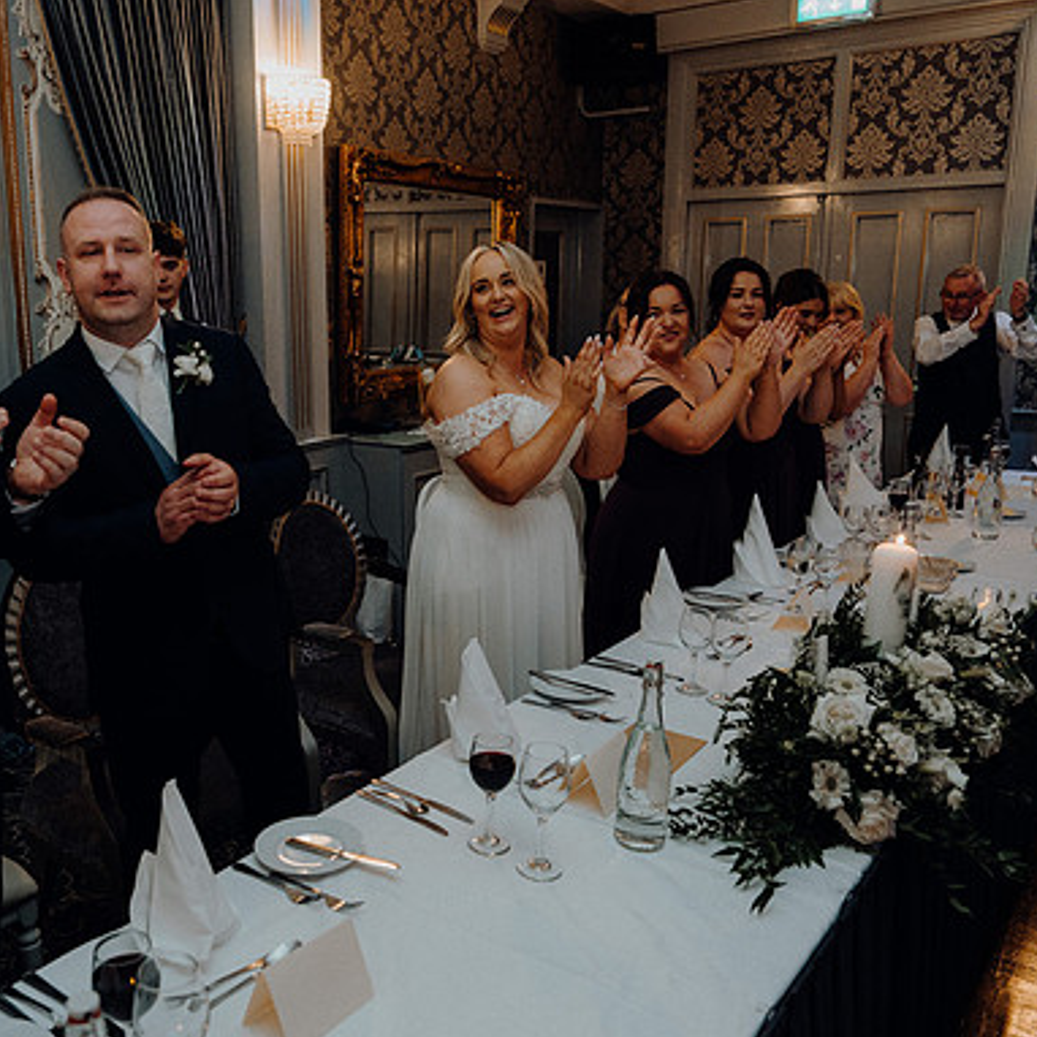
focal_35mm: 31
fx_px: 1051
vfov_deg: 52.5
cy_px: 520
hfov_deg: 52.0
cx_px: 388
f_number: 3.5
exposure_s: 1/160
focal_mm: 24
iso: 2500
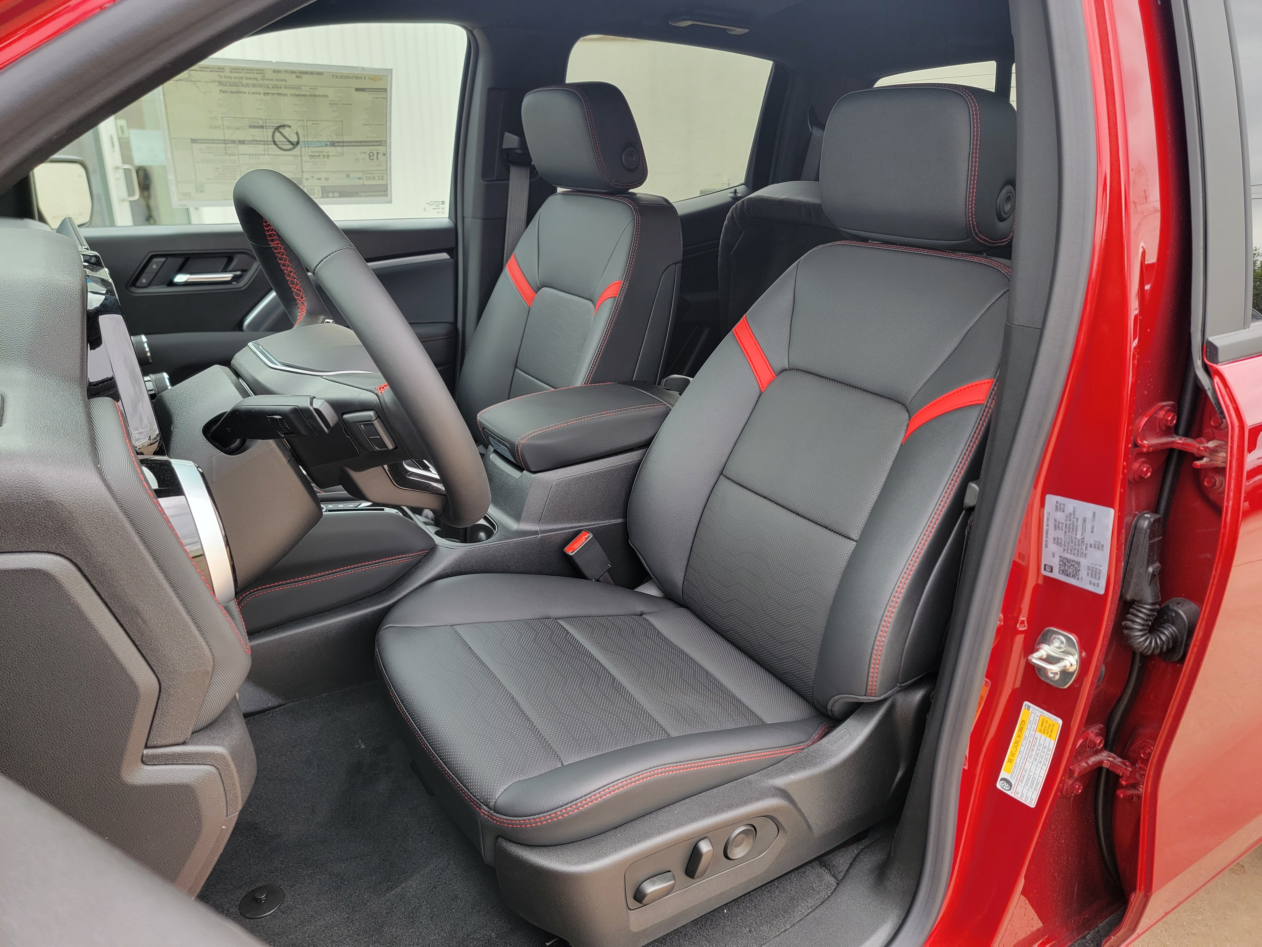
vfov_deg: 56.8
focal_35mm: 24
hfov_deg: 71.6
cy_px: 474
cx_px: 631
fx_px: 875
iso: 40
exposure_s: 1/120
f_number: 1.8
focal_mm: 6.7
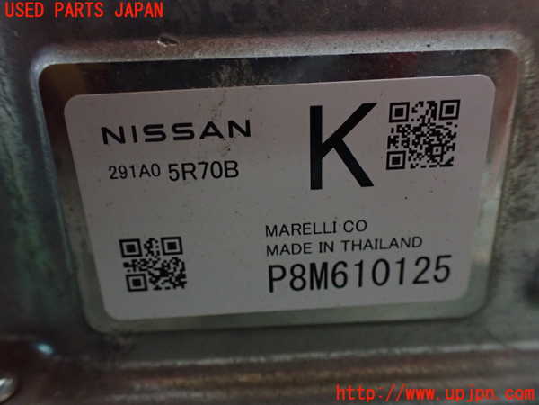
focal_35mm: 30
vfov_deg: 46.8
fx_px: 467
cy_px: 202
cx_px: 270
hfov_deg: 60.0
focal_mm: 5.4
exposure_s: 1/50
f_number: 2.3
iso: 800
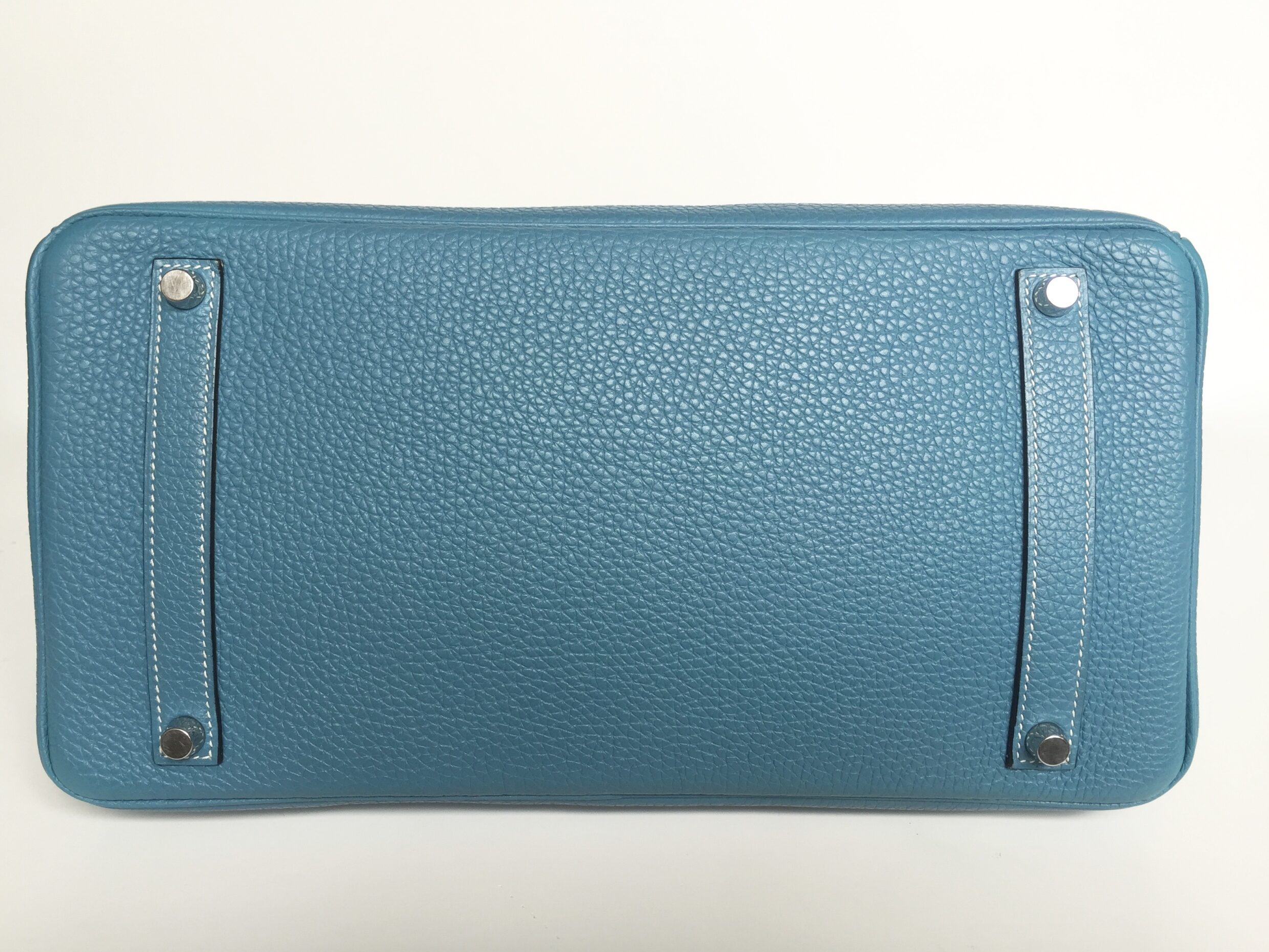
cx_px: 615
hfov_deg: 60.0
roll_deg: -0.5
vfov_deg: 46.8
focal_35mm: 30
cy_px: 474
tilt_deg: -20.7
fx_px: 1100
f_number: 2.2
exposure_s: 1/120
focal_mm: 4.15
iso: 32
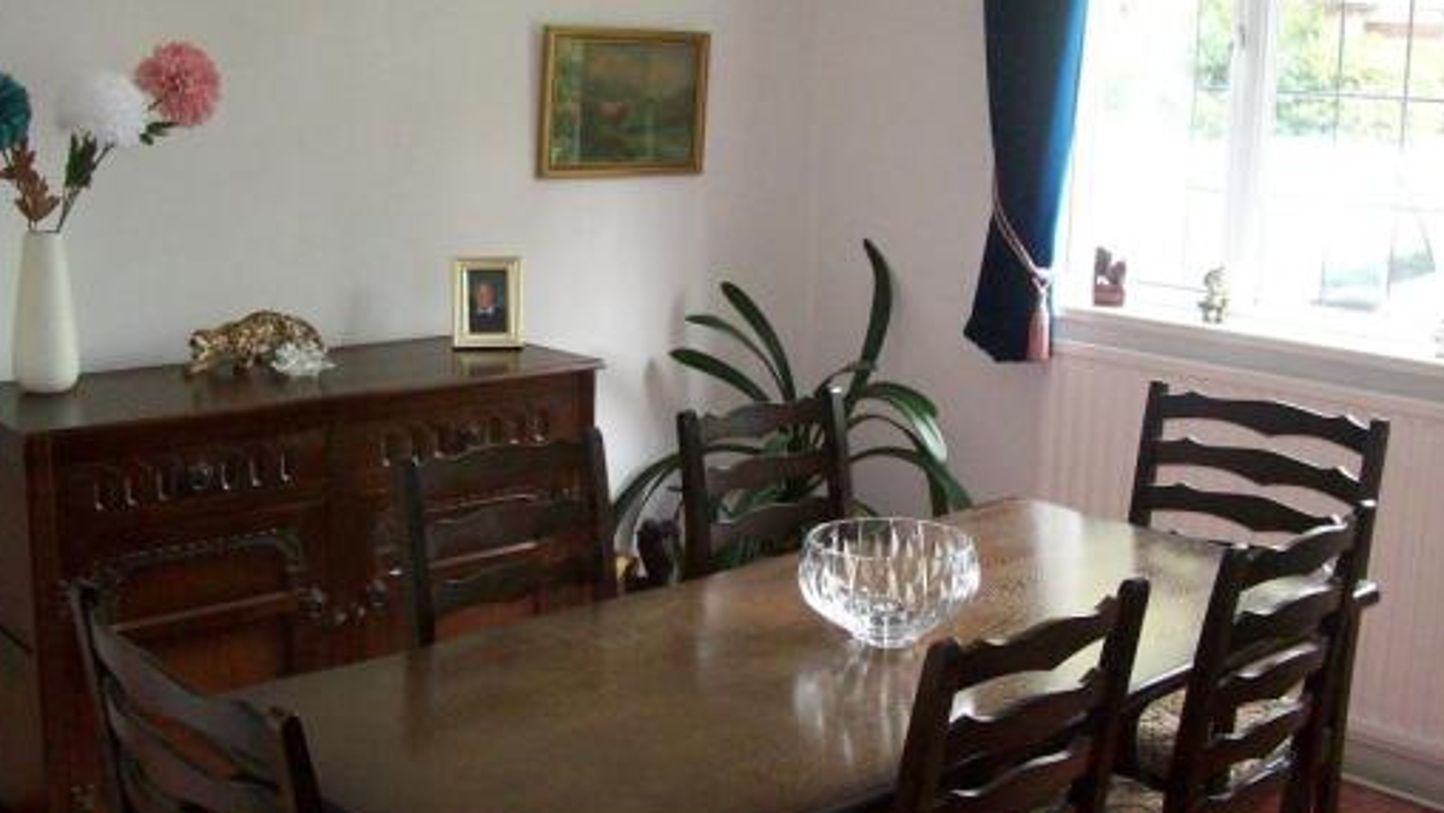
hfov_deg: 45.5
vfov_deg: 26.5
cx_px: 740
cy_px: 382
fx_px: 1723
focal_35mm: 45
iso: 200
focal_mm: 6
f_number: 2.7
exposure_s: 1/64
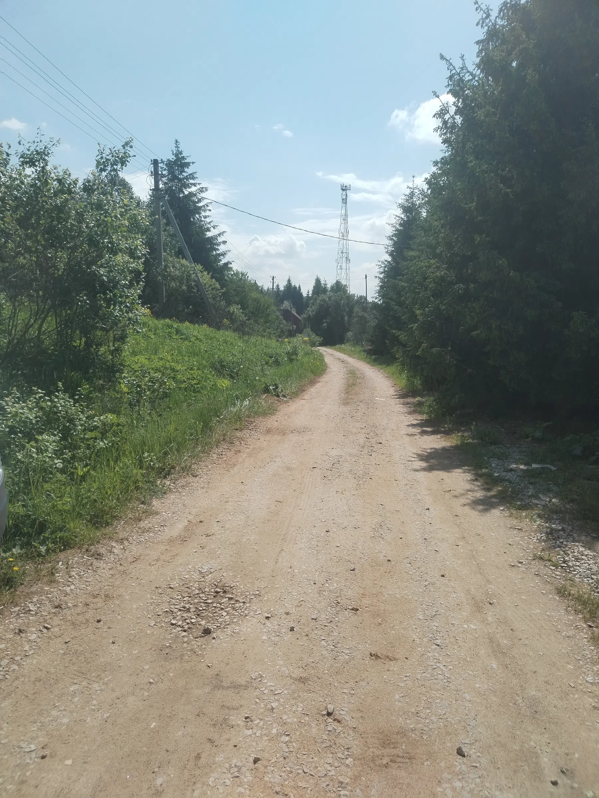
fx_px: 600
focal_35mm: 26
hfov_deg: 53.1
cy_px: 399
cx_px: 300
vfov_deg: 67.3
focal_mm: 4.75
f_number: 1.8
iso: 100
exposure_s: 1/2028
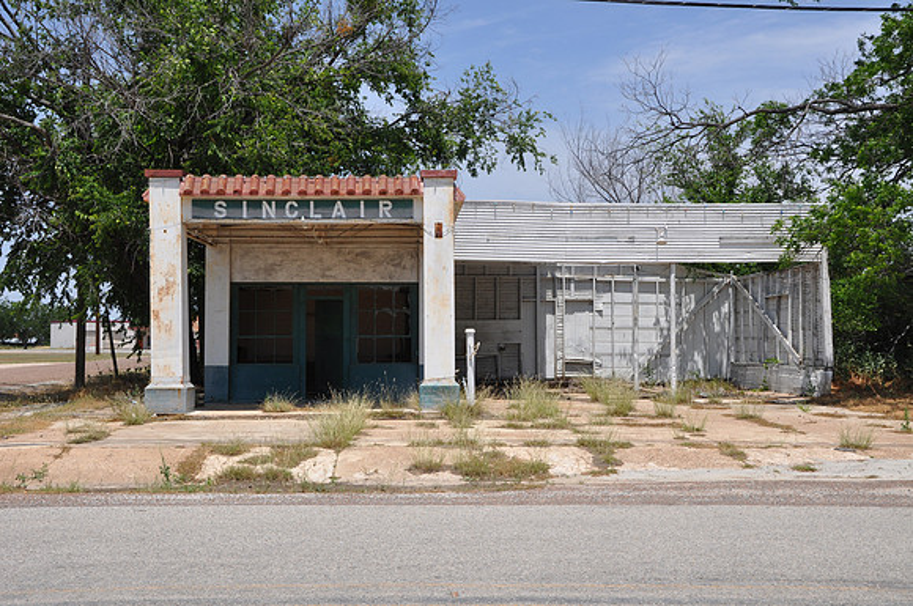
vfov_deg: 29.8
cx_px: 456
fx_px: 1140
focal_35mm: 45
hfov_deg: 43.7
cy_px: 303
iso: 200
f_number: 13
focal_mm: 30
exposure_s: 1/160
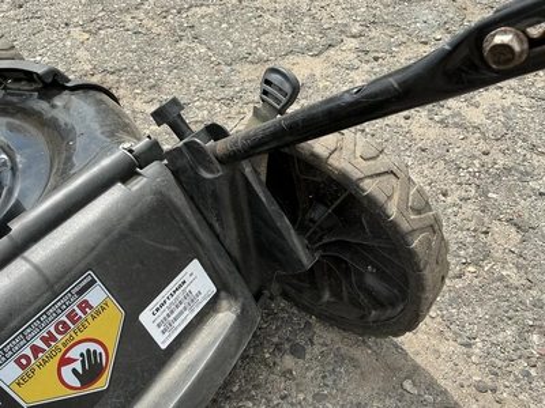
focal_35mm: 28
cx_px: 272
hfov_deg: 63.4
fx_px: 441
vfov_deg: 49.7
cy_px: 204
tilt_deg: -46.5
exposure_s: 1/1076
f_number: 1.8
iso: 25
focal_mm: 3
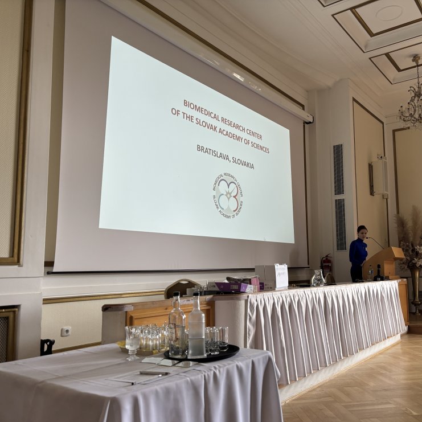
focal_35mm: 31
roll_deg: +1.0
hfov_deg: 51.9
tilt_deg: +7.6
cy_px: 213
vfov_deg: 52.5
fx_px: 428
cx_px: 267
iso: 100
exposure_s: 1/60
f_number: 1.6
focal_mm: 5.96
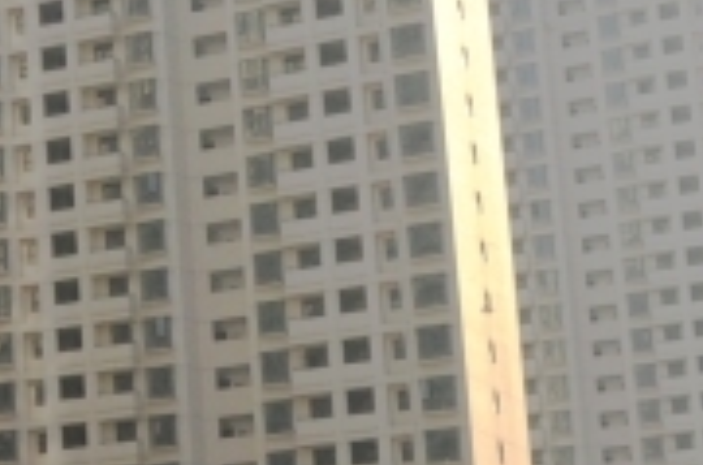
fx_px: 2999
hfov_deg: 12.1
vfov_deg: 8.8
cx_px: -621
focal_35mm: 154
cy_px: 31
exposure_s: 1/400
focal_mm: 18
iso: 360
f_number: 10
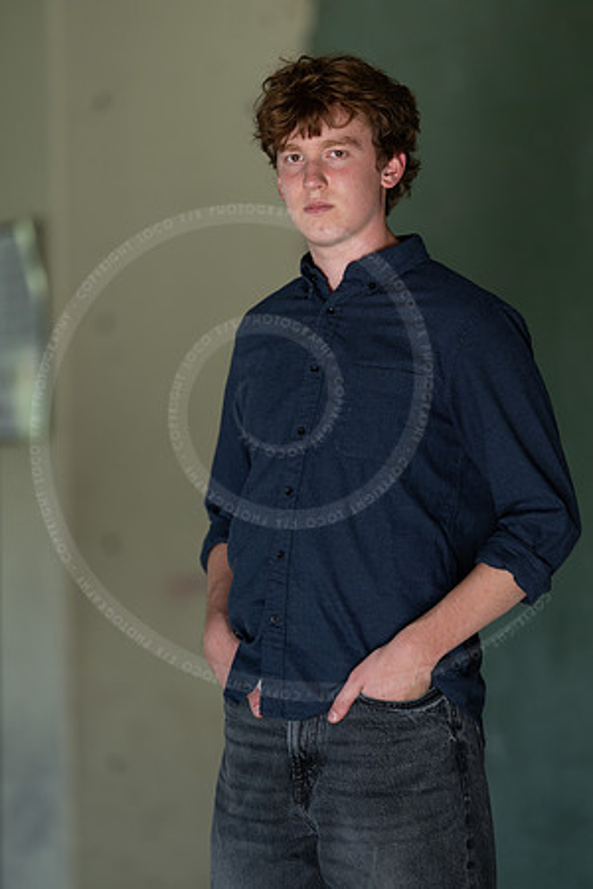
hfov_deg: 10.2
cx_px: 296
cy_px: 444
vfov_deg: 15.2
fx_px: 3335
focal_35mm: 135
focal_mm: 135
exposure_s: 1/400
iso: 125
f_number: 1.8
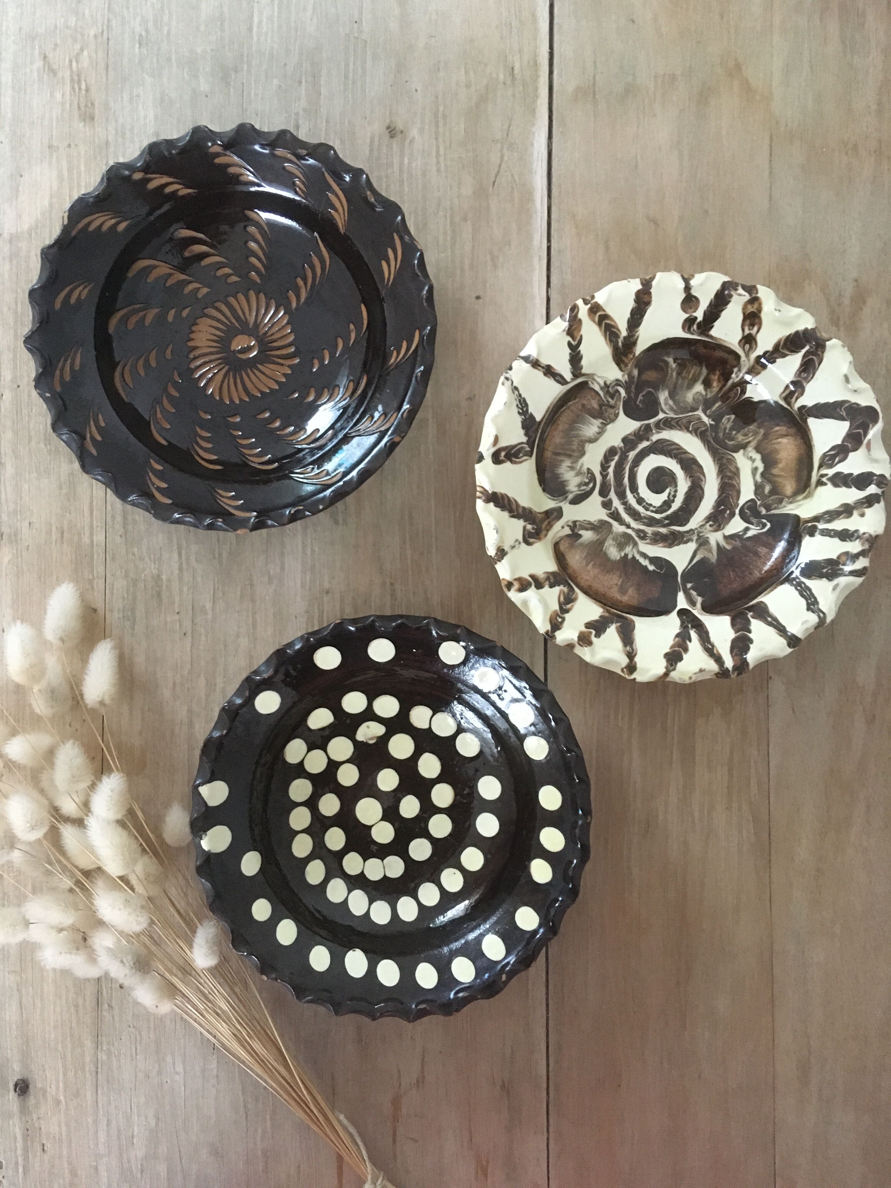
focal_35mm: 29
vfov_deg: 61.7
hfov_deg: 48.2
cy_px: 594
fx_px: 995
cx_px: 446
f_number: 2.2
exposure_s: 1/17
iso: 250
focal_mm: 4.15
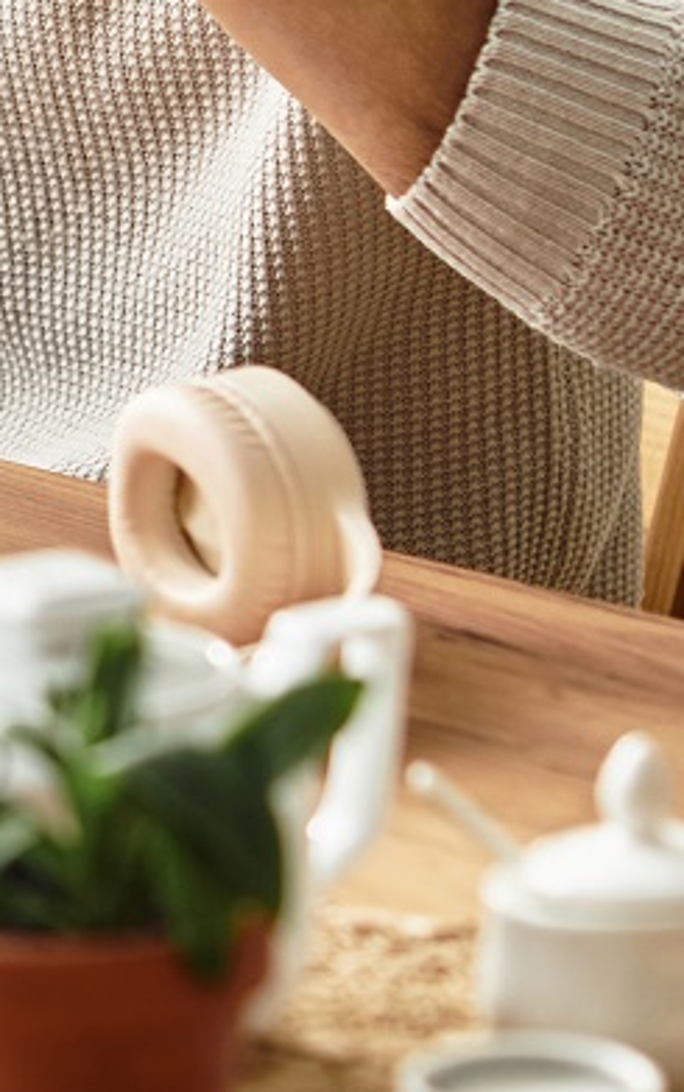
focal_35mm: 237
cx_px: -684
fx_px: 7056
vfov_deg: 8.8
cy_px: -35
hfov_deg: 5.4
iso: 250
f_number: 2.8
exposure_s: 1/200
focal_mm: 50
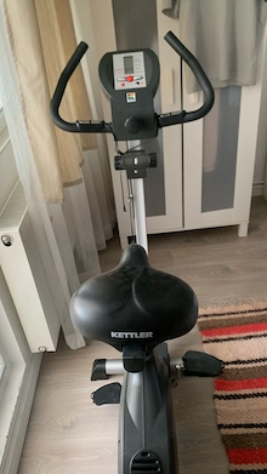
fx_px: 365
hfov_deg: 40.2
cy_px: 241
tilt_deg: -30.2
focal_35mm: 29
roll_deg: +7.7
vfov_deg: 66.1
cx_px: 125
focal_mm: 4.25
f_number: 1.8
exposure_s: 1/60
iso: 125
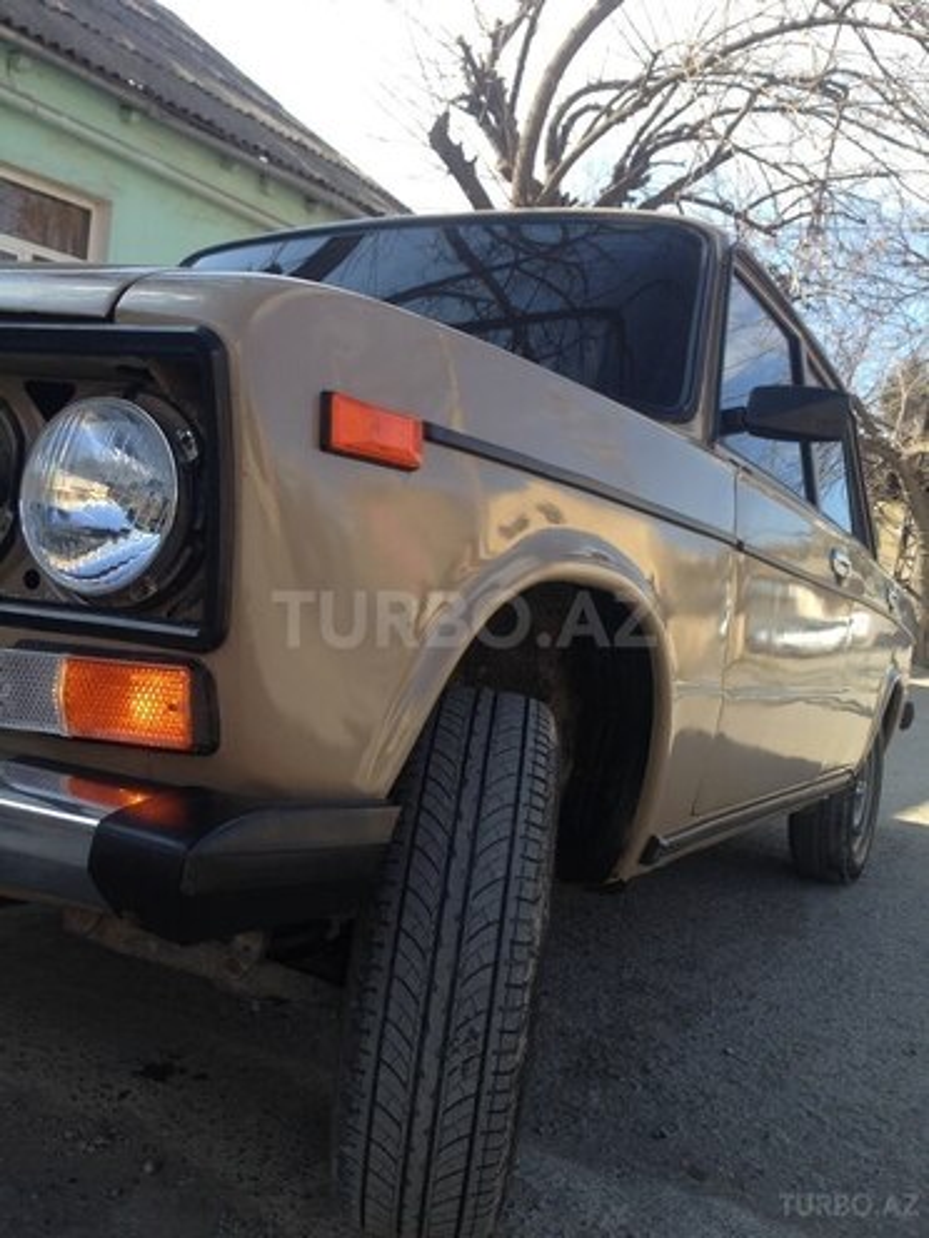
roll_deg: -8.2
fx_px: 1181
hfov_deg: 42.9
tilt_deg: -2.3
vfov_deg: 55.4
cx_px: 464
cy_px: 619
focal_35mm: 33
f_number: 2.4
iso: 50
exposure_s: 1/516
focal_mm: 4.12
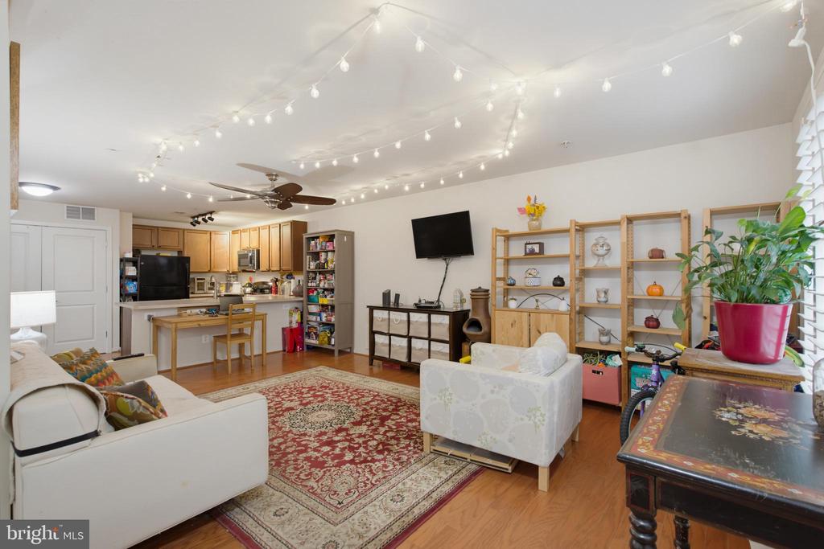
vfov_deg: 73.8
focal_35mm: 16
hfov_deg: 96.7
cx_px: 412
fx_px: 366
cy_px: 274
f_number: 8
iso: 800
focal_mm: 16
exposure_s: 1/4
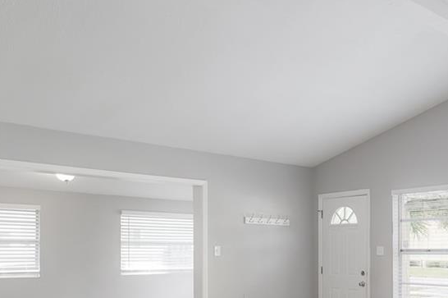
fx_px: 510
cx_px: 401
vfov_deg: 31.2
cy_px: 264
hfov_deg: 43.4
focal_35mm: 41
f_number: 9
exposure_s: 1/100
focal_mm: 14
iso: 320
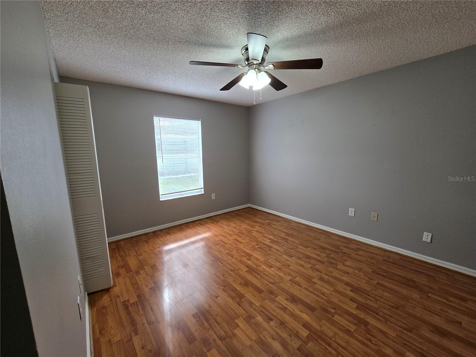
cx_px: 238
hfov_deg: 106.2
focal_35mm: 13
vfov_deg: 89.9
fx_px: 179
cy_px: 178
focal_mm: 2.2
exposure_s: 1/120
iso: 80
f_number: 2.2
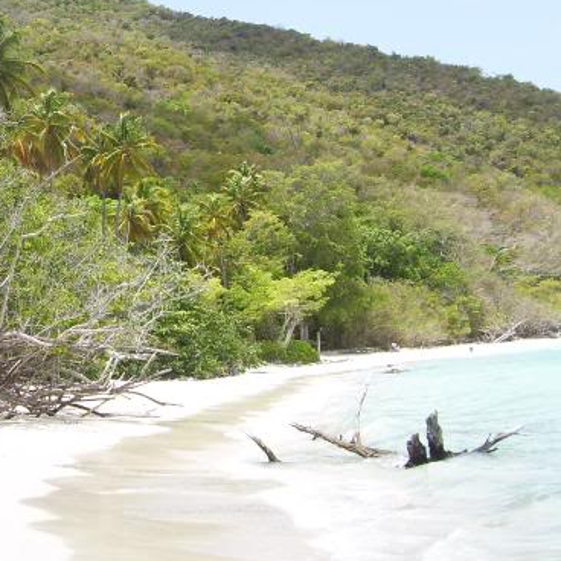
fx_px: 1265
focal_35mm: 69
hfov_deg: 23.7
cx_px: -25
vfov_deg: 24.8
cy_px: 159
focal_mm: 6
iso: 80
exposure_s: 1/250
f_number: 4.8
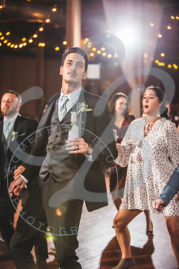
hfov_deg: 19.5
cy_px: 134
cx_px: 90
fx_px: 522
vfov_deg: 28.8
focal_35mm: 70
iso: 1250
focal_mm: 70
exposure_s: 1/200
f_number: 2.8
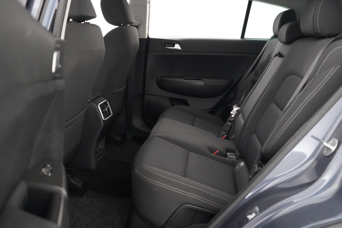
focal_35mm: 33
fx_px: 313
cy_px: 112
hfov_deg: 57.2
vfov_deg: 40.0
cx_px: 179
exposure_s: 1/60
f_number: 3.5
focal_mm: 28
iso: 12800
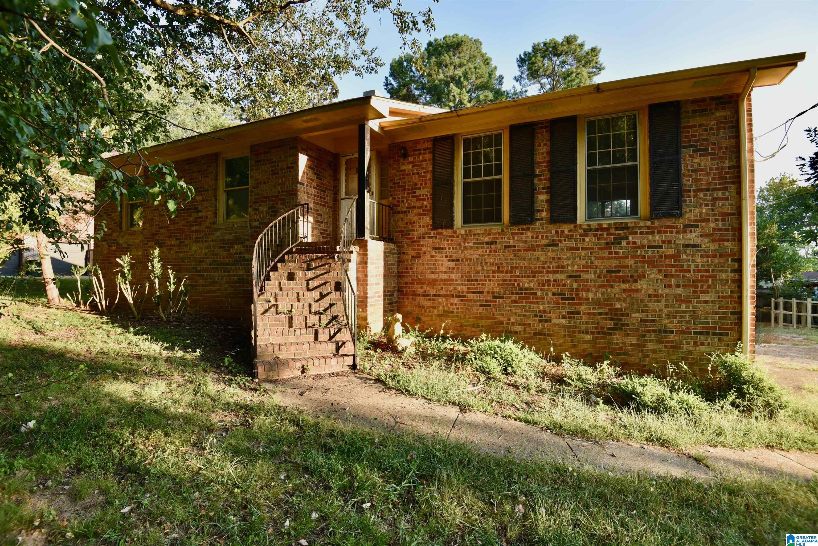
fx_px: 364
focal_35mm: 16
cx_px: 409
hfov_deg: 96.7
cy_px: 273
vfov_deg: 73.7
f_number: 7.1
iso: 400
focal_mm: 16
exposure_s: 1/200
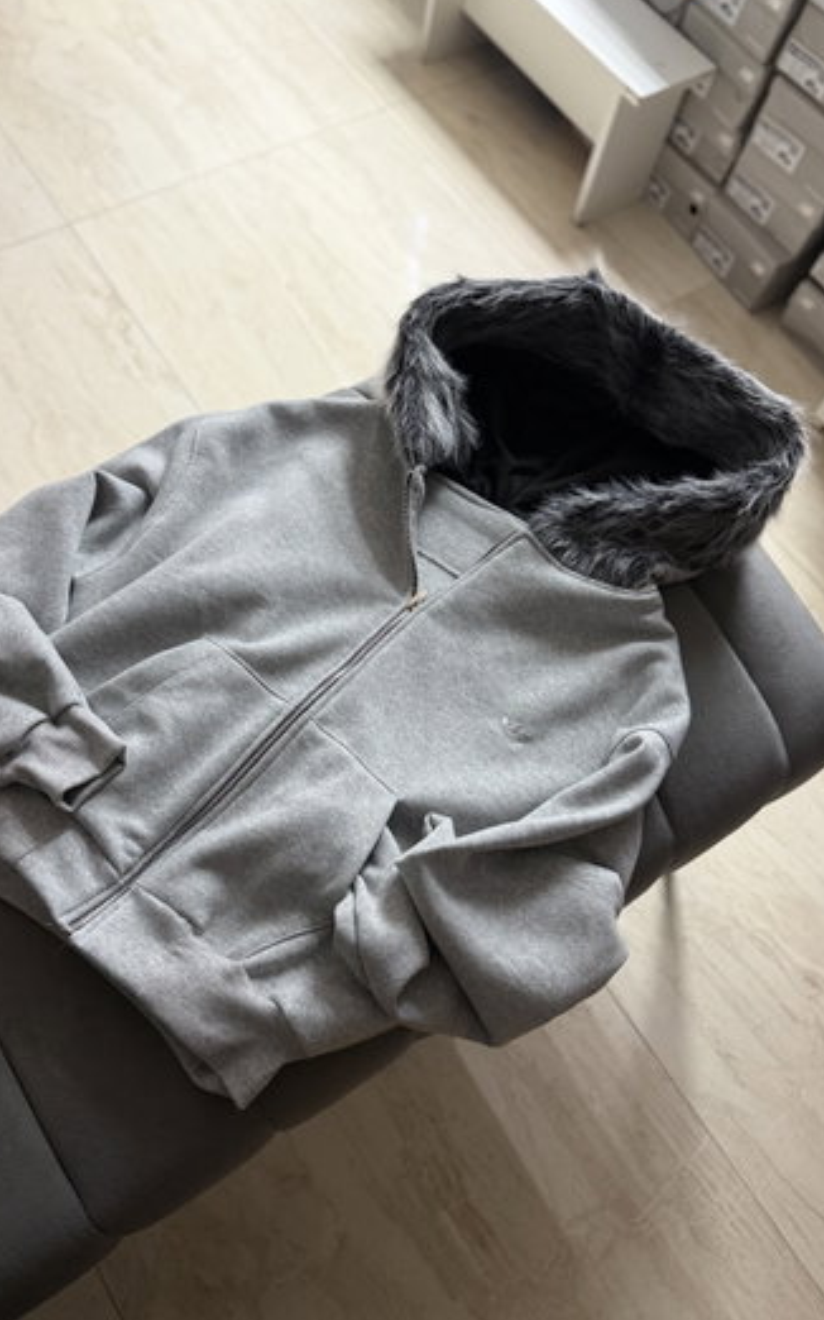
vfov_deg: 70.4
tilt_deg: -65.0
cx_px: 367
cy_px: 659
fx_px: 935
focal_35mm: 26
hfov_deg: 47.5
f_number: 1.78
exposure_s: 1/60
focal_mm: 6.76
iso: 400
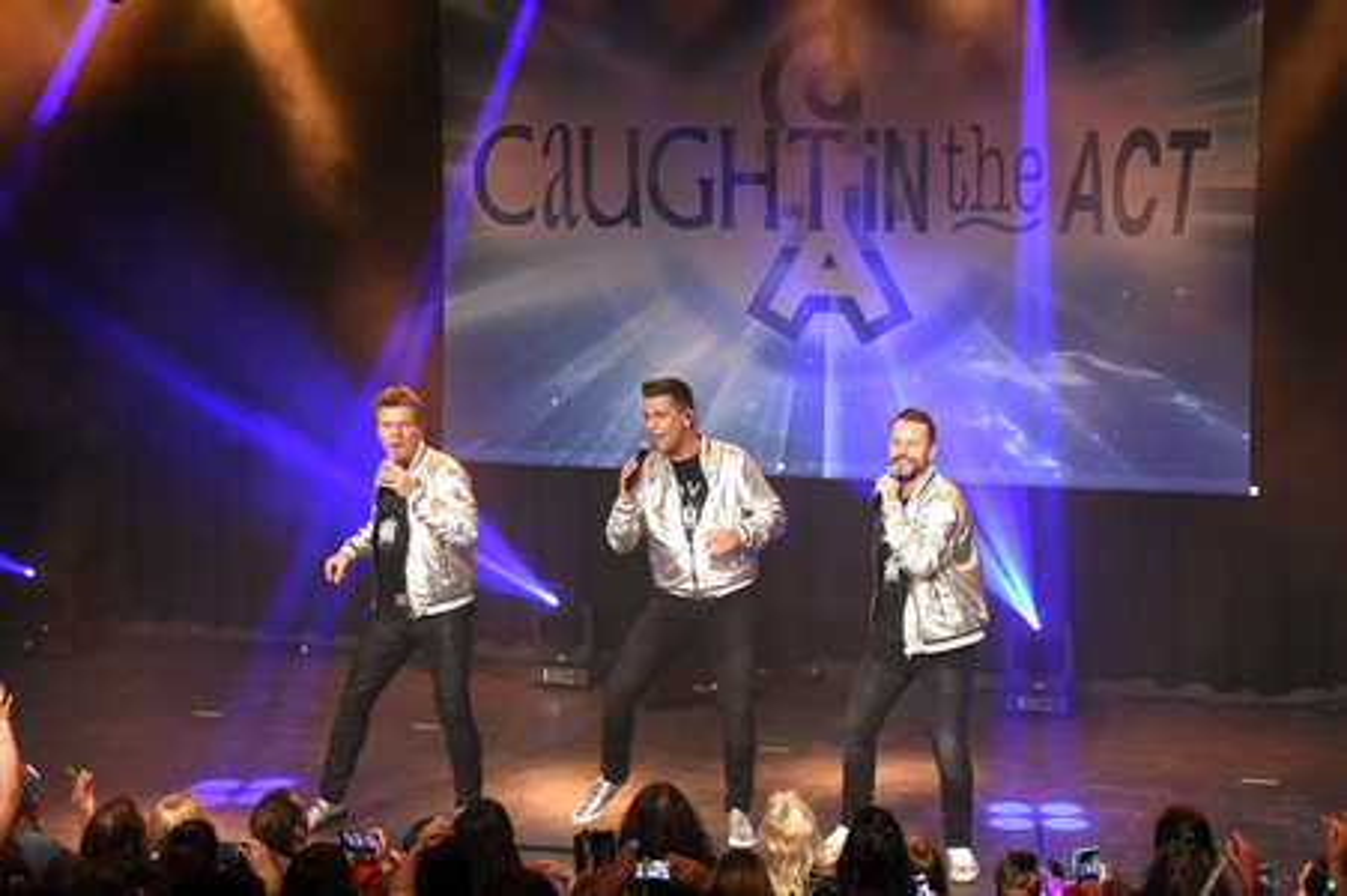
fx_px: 2804
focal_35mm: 75
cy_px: 448
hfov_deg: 27.0
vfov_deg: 18.2
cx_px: 674
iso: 1600
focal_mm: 50
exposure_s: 1/125
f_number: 5.6
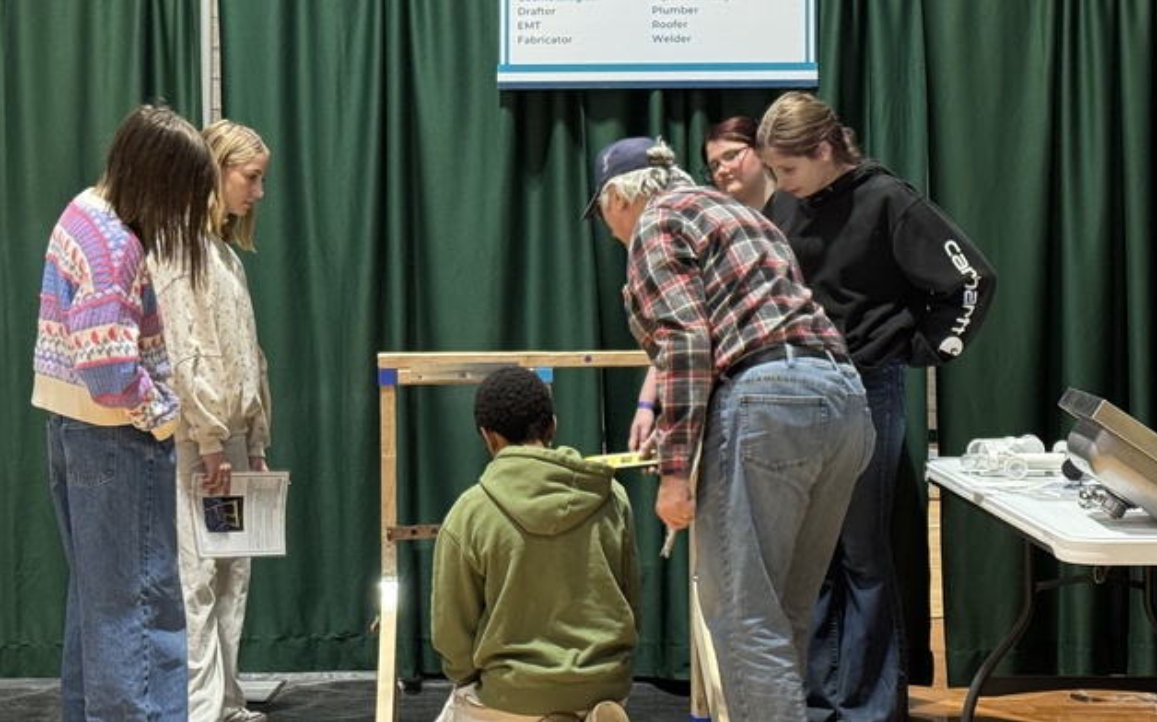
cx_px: 556
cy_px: 221
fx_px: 2616
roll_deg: +0.2
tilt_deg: -0.2
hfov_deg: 24.9
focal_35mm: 83
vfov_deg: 15.7
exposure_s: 1/40
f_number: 1.78
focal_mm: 6.76
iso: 250
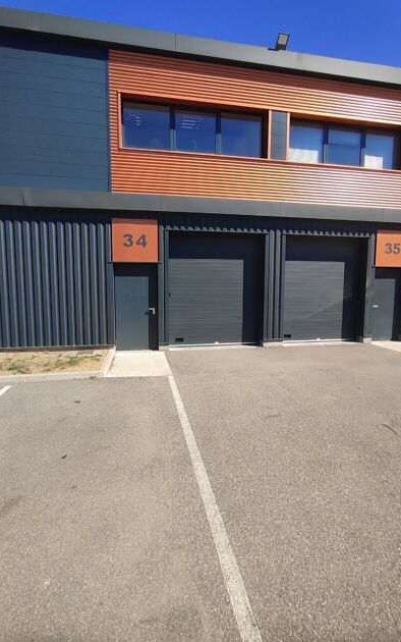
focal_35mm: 14
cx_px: 196
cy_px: 318
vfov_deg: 105.3
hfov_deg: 78.7
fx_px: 245
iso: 50
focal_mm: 1.66
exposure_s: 1/999
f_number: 2.2
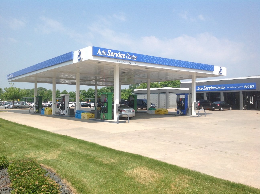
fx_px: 262
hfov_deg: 52.7
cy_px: 97
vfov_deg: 40.6
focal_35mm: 35
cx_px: 130
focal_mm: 4.28
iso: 50
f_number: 2.4
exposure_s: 1/1779
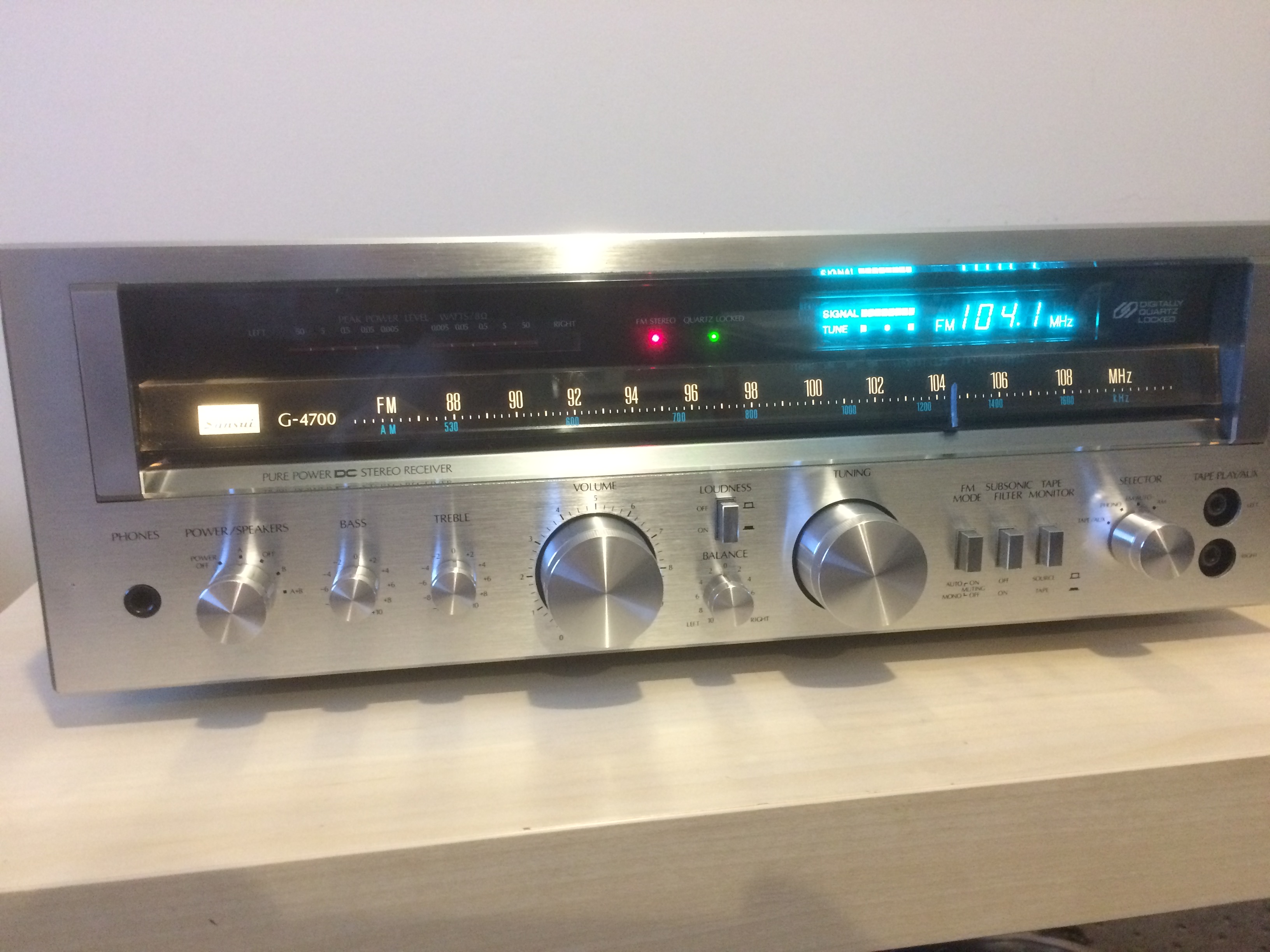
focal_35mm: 29
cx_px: 635
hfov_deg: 61.7
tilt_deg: -12.0
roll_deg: +1.2
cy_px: 476
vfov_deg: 48.2
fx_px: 1064
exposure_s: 1/17
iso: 250
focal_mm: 4.15
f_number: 2.2
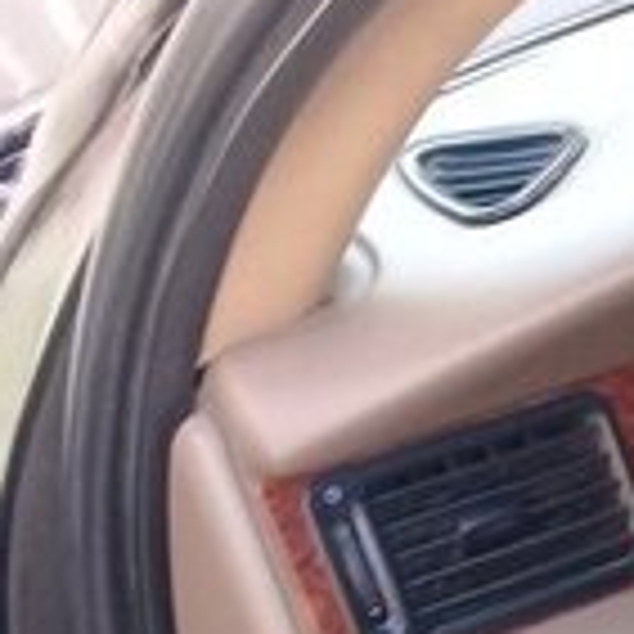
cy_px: 623
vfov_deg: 13.5
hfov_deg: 11.5
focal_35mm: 128
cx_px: 1457
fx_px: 2652
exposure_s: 1/50
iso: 64
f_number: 2.2
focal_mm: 3.3
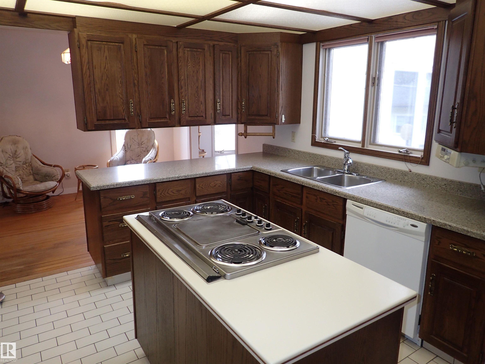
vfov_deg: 54.9
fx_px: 350
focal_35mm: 25
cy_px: 182
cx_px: 242
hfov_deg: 69.4
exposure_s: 1/60
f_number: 2
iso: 200
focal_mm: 4.5
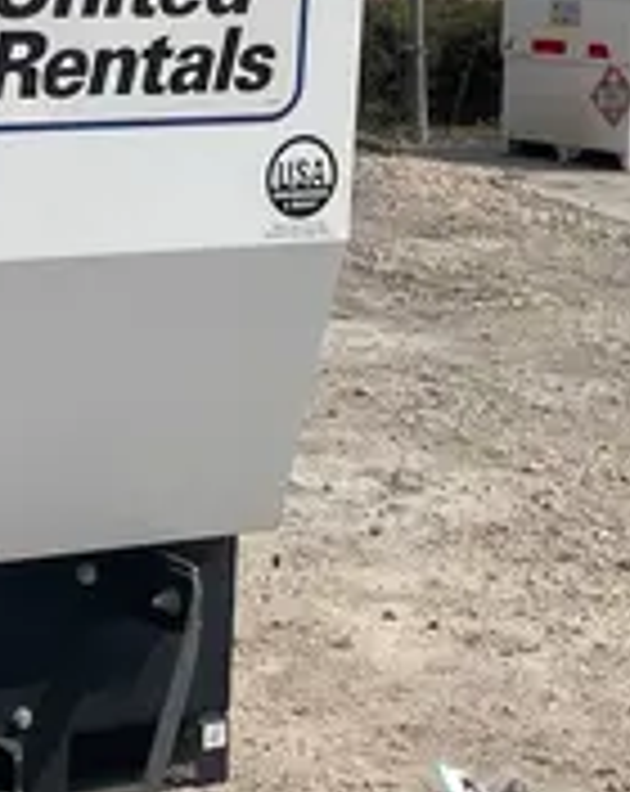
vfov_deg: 18.1
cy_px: 322
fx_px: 2479
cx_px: -72
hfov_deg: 14.1
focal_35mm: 106
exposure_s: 1/6897
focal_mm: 4.2
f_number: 1.6
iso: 32
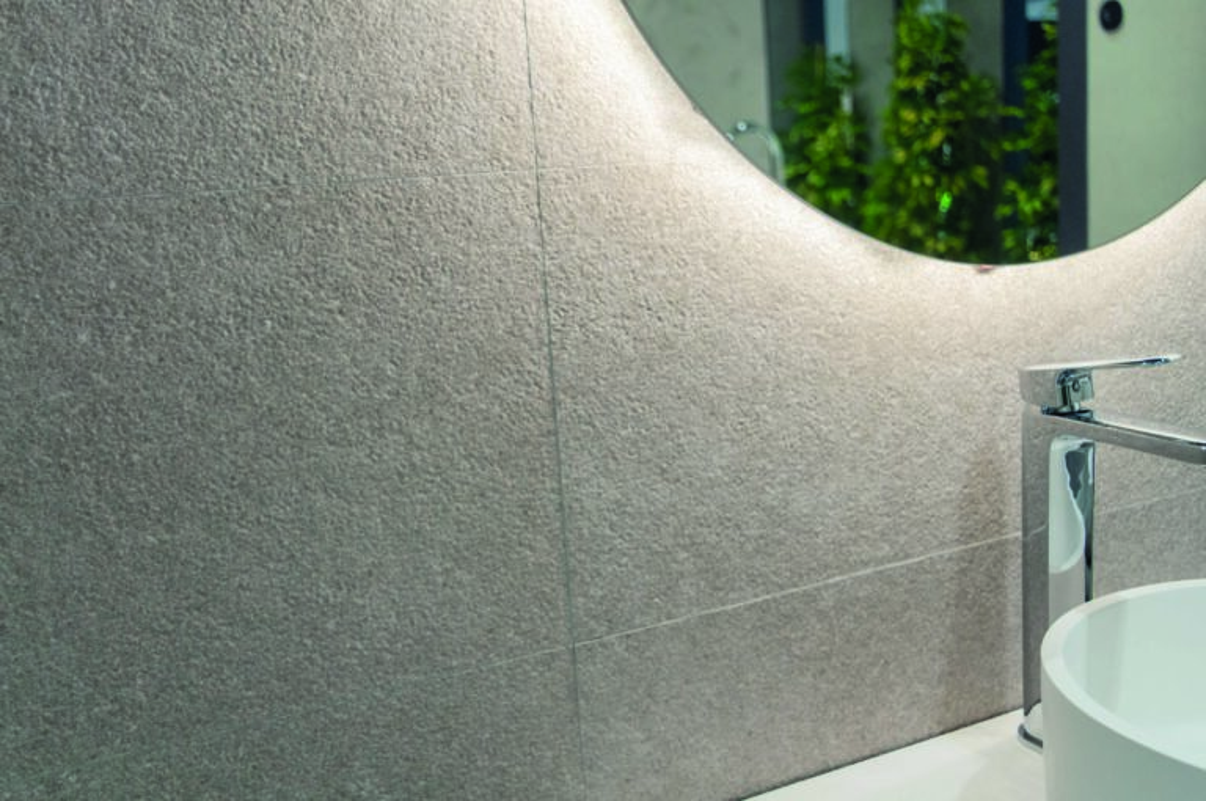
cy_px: 400
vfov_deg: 34.1
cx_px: 603
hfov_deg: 49.6
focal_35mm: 39
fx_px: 1305
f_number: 4
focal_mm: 26
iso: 800
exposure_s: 1/200
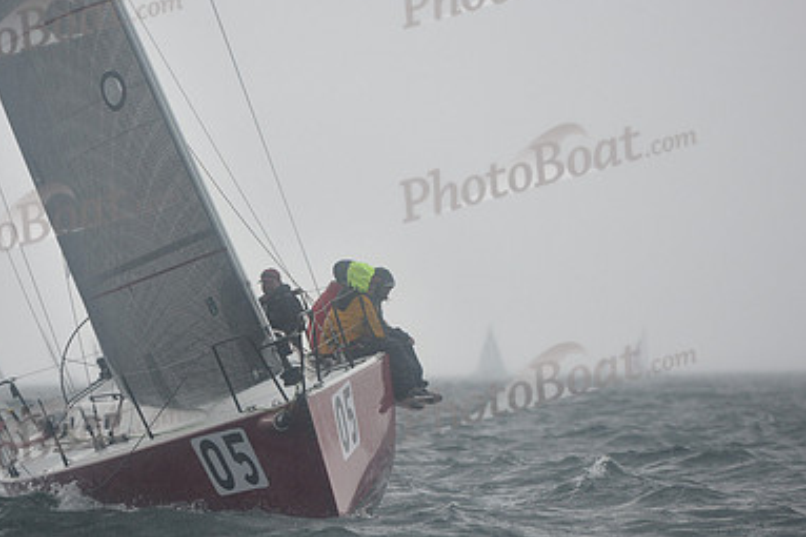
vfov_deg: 4.5
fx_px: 6781
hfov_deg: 6.8
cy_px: 306
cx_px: 293
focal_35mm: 303
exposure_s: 1/640
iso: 400
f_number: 4
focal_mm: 200
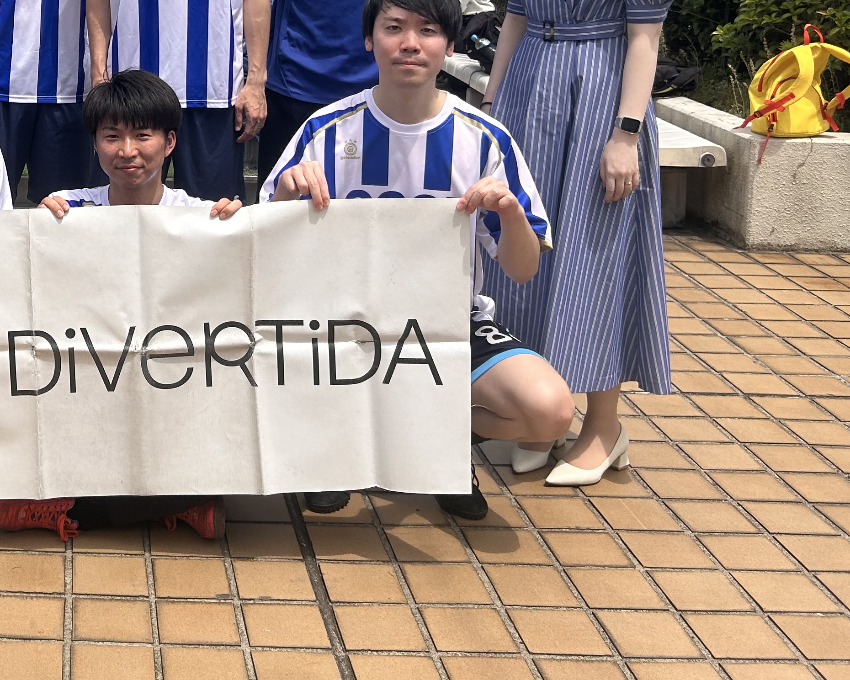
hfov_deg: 32.0
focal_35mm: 55
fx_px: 1384
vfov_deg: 26.4
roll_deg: -0.3
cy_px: 35
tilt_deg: -7.4
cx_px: 42
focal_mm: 5.7
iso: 50
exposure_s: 1/4630
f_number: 1.5
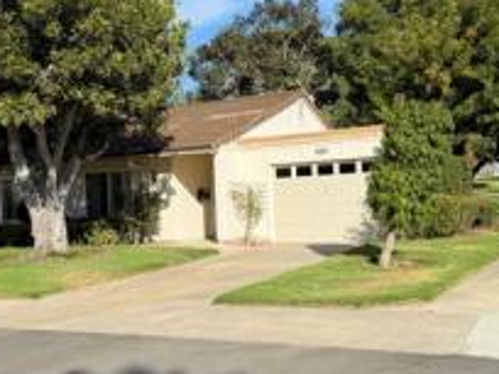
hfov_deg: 40.4
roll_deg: +2.1
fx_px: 678
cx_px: 223
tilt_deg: -0.1
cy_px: 208
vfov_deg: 30.9
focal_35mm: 47
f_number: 1.78
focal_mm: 6.76
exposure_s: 1/3953
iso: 80
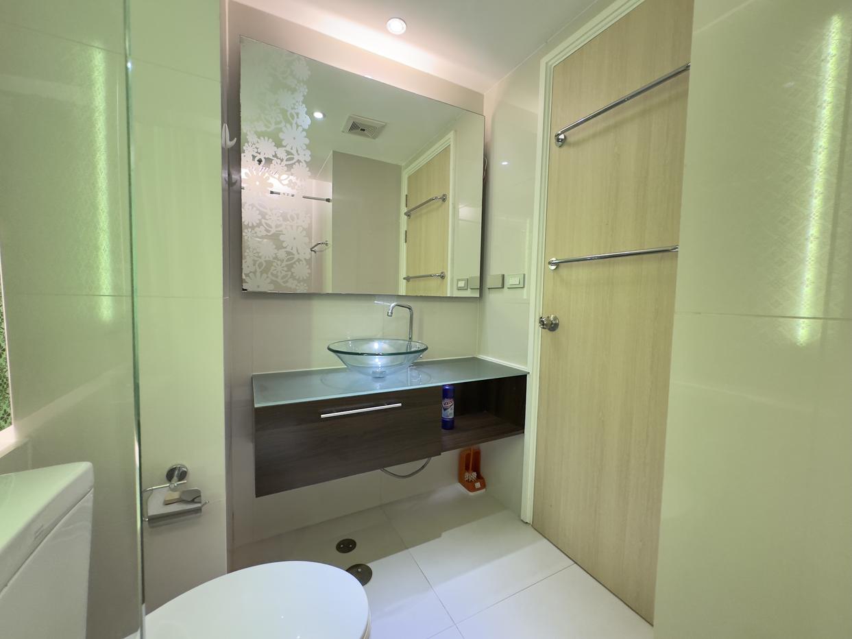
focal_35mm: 14
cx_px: 426
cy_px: 320
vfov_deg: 85.7
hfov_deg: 102.1
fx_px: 345
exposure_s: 1/50
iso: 400
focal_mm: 2.22
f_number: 2.2
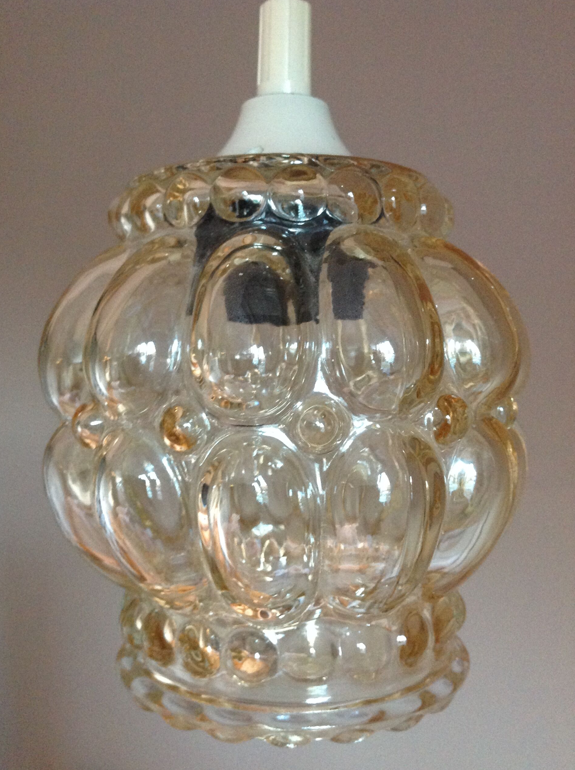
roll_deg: +2.5
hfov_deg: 39.6
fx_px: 799
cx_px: 280
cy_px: 391
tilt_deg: -1.0
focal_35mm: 36
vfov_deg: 51.4
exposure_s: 1/15
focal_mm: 4.28
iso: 320
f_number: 2.4
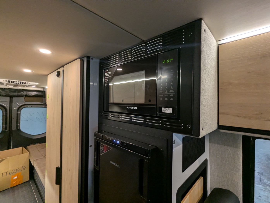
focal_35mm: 16
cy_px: 102
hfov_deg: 94.4
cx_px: 135
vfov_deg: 78.2
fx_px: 125
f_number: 2.2
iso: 138
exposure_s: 1/39.8
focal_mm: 2.35
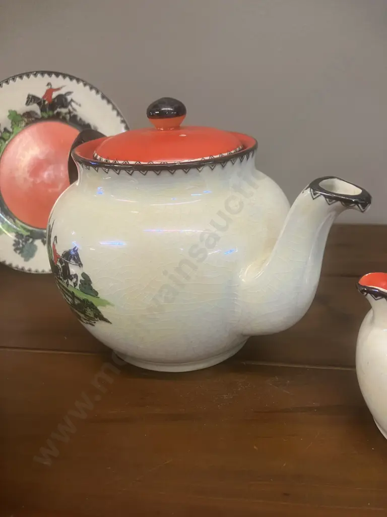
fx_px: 417
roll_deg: +2.3
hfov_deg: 49.7
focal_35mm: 28
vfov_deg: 63.4
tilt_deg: -24.1
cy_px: 258
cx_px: 194
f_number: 1.8
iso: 125
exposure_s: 1/50
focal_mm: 3.99
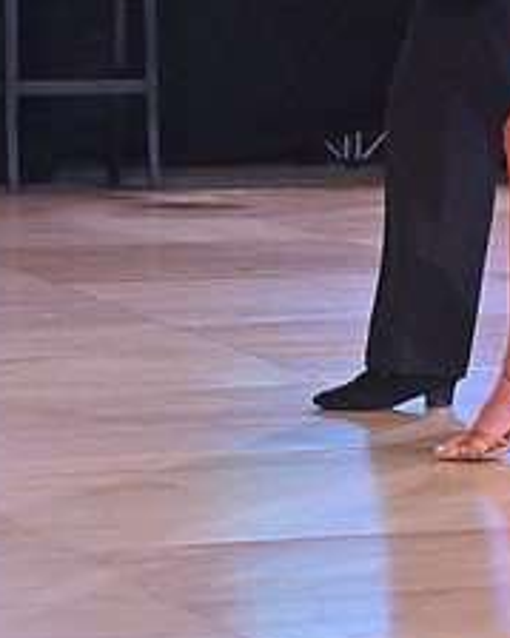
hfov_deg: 5.8
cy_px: -137
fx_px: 5041
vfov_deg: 7.2
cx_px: 420
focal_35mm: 267
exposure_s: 1/400
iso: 5000
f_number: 8
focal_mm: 110
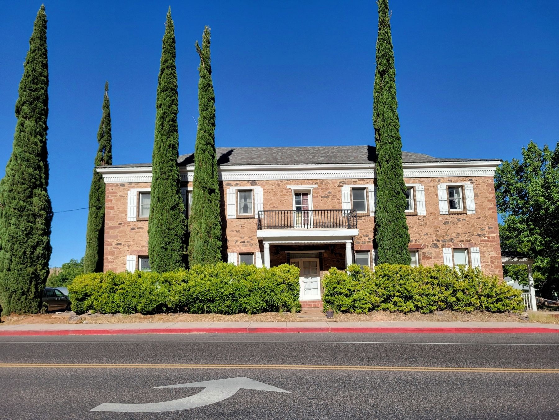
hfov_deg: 67.3
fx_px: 420
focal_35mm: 26
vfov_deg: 53.1
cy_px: 210
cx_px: 280
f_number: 1.8
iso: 40
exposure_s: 1/2524
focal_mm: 5.4
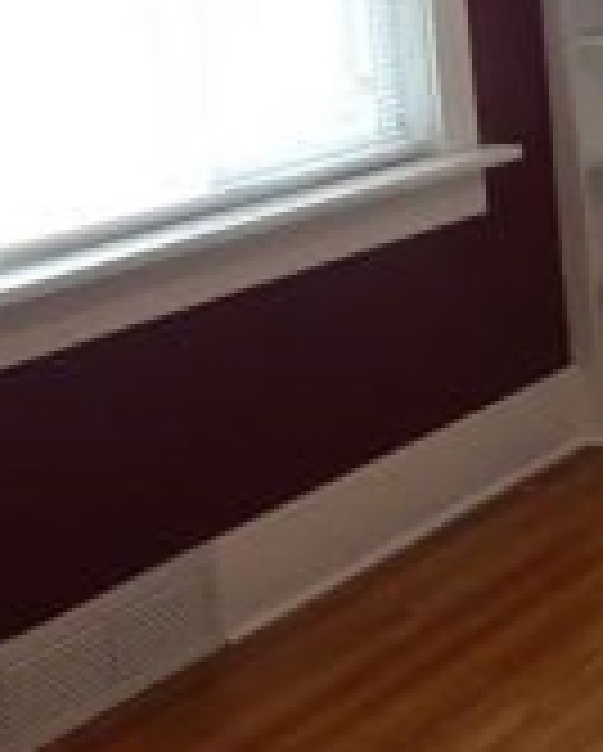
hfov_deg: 13.9
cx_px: 1341
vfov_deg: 21.8
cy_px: 95
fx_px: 1915
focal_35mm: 86
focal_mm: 4
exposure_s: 1/40
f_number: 3
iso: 125
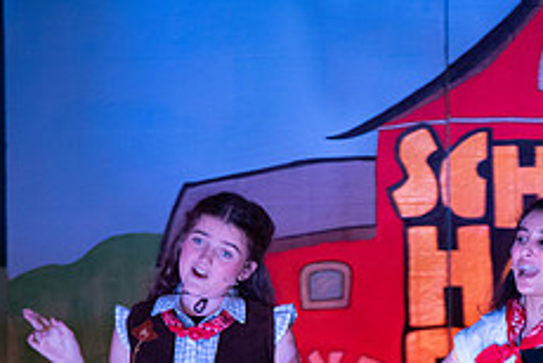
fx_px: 7612
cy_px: 435
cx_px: 501
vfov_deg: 2.7
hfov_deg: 4.1
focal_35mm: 504
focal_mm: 200
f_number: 2.8
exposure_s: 1/200
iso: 640
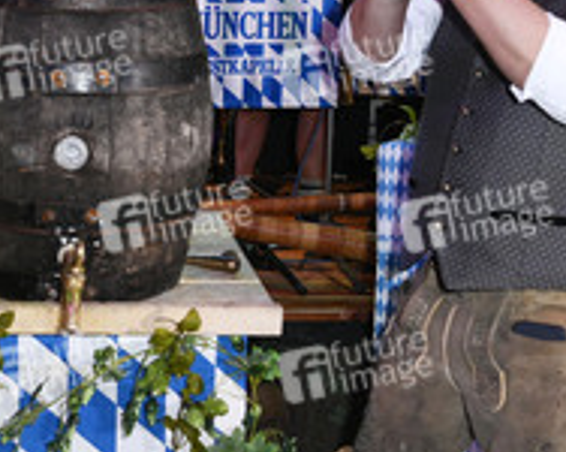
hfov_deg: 23.2
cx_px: 95
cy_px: 142
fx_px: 1355
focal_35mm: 81
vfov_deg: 18.8
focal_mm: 36
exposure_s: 1/200
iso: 3200
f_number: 5.6
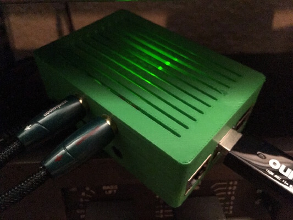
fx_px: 246
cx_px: 146
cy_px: 110
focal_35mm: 29
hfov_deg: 61.6
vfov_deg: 48.2
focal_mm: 4.15
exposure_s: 1/15
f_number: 2.2
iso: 1250
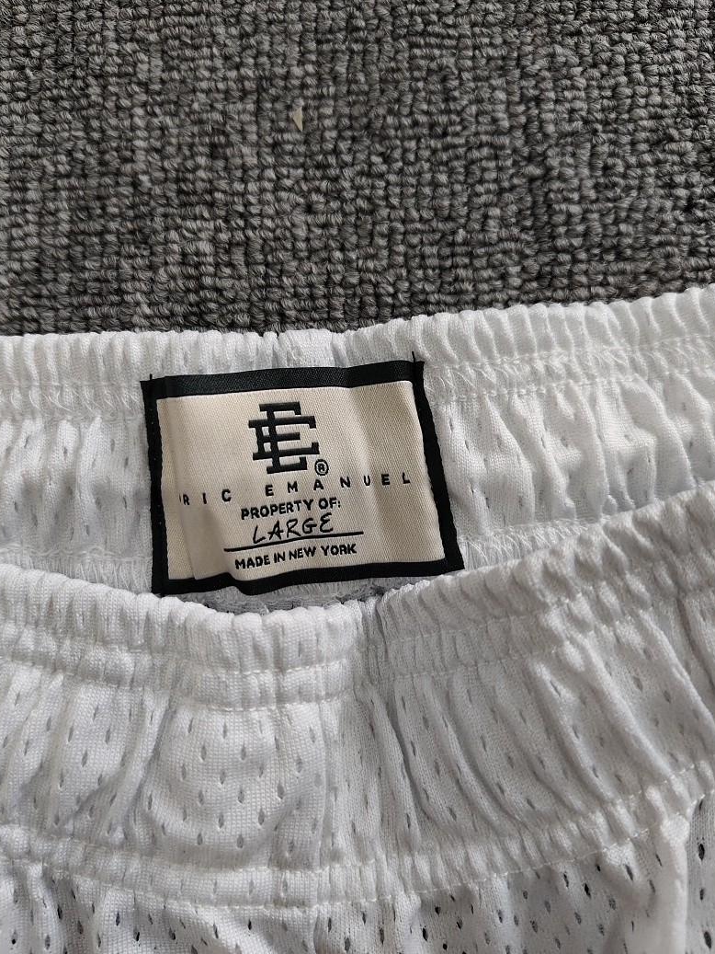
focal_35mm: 25
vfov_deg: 69.4
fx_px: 688
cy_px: 465
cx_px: 350
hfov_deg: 54.9
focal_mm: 5.56
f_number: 1.88
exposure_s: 1/100
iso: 415
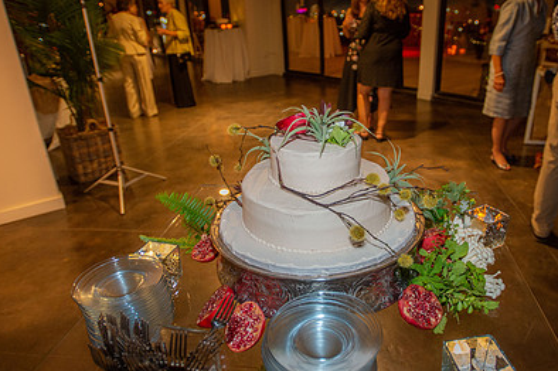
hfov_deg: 65.3
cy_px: 183
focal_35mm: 28
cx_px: 313
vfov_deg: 46.3
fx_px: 434
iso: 1600
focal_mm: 19
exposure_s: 1/50
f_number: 2.8
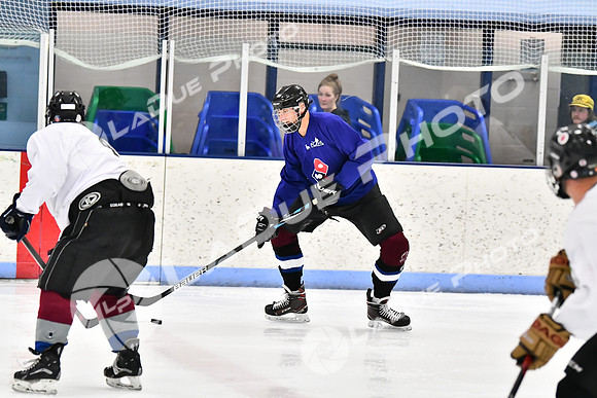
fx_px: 3234
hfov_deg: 10.5
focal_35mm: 195
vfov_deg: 7.0
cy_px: 199
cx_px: 298
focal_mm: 130
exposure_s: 1/1250
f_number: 3.2
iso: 6400
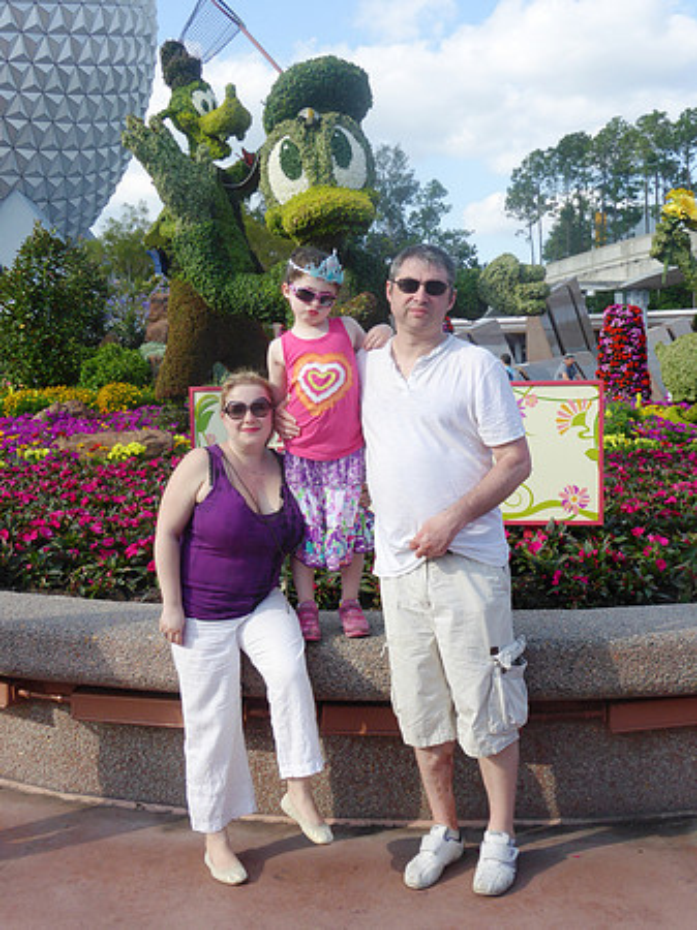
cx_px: 348
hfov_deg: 35.9
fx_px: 1075
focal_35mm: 40
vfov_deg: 46.8
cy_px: 465
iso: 100
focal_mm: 6.9
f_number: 3.9
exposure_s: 1/500
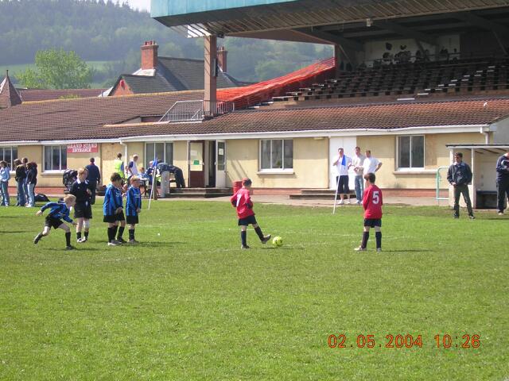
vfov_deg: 13.7
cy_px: 190
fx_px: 1588
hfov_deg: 18.2
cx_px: 254
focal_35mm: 108
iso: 100
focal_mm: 14.1
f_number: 4.7
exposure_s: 1/204
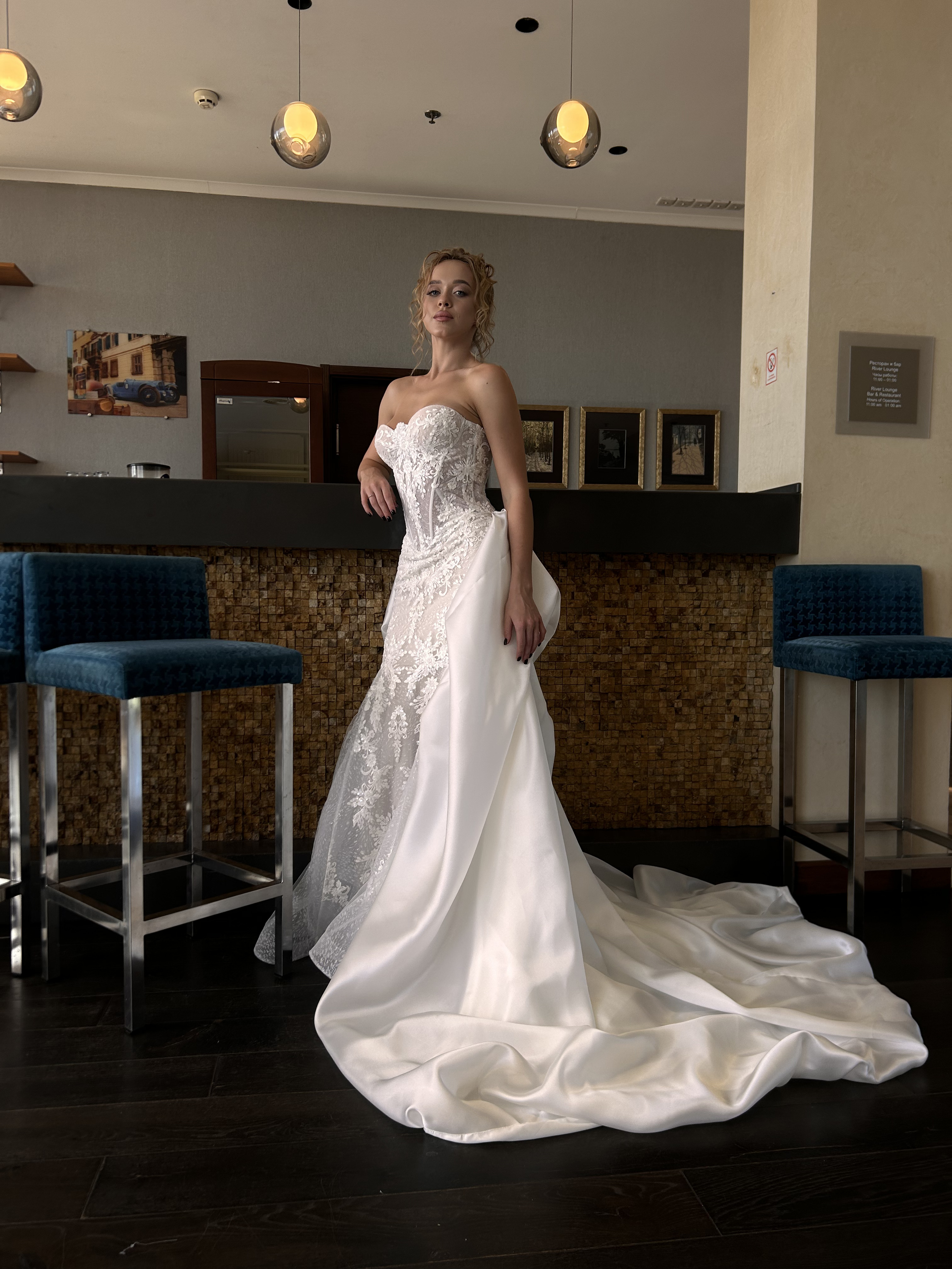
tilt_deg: -2.2
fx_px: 953
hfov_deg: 53.1
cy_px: 634
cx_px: 476
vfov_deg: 67.3
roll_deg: -1.3
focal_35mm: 26
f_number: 1.5
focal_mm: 5.7
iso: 32
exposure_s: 1/110
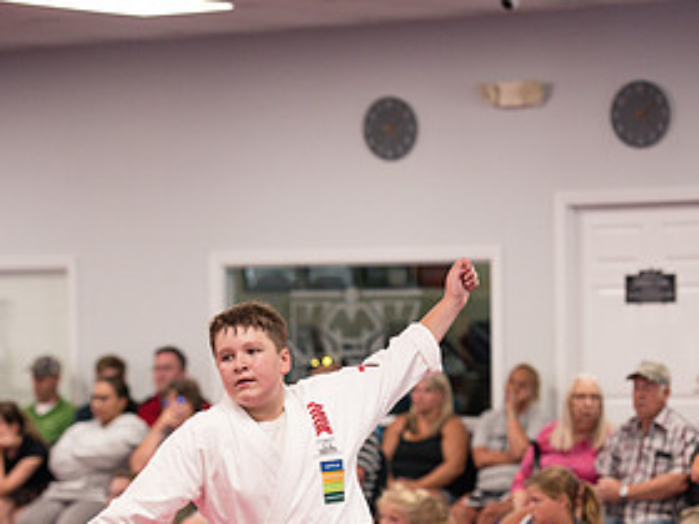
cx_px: 335
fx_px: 3433
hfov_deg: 11.6
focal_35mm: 170
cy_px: 477
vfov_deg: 8.7
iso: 1600
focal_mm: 110
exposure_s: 1/400
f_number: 2.8
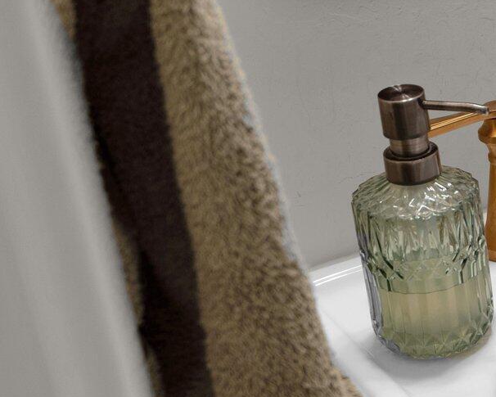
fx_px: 1351
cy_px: 212
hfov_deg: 18.0
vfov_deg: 16.7
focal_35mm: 92
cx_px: 792
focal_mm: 28
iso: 320
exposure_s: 1/20
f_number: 5.6
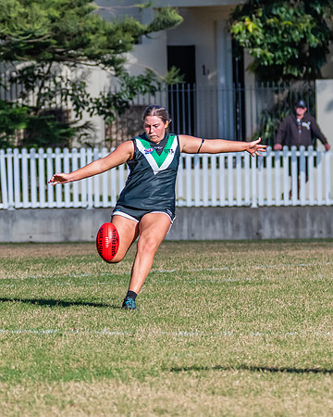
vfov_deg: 3.5
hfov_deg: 2.8
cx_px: 129
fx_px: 6869
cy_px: 160
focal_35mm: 558
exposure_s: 1/1600
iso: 800
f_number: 7.1
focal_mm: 220
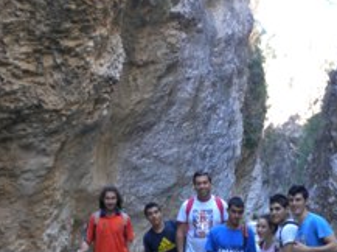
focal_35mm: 59
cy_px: 198
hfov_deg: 32.5
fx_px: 573
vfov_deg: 24.4
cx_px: 228
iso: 133
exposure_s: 1/63.4
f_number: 3.1
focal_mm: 6.3
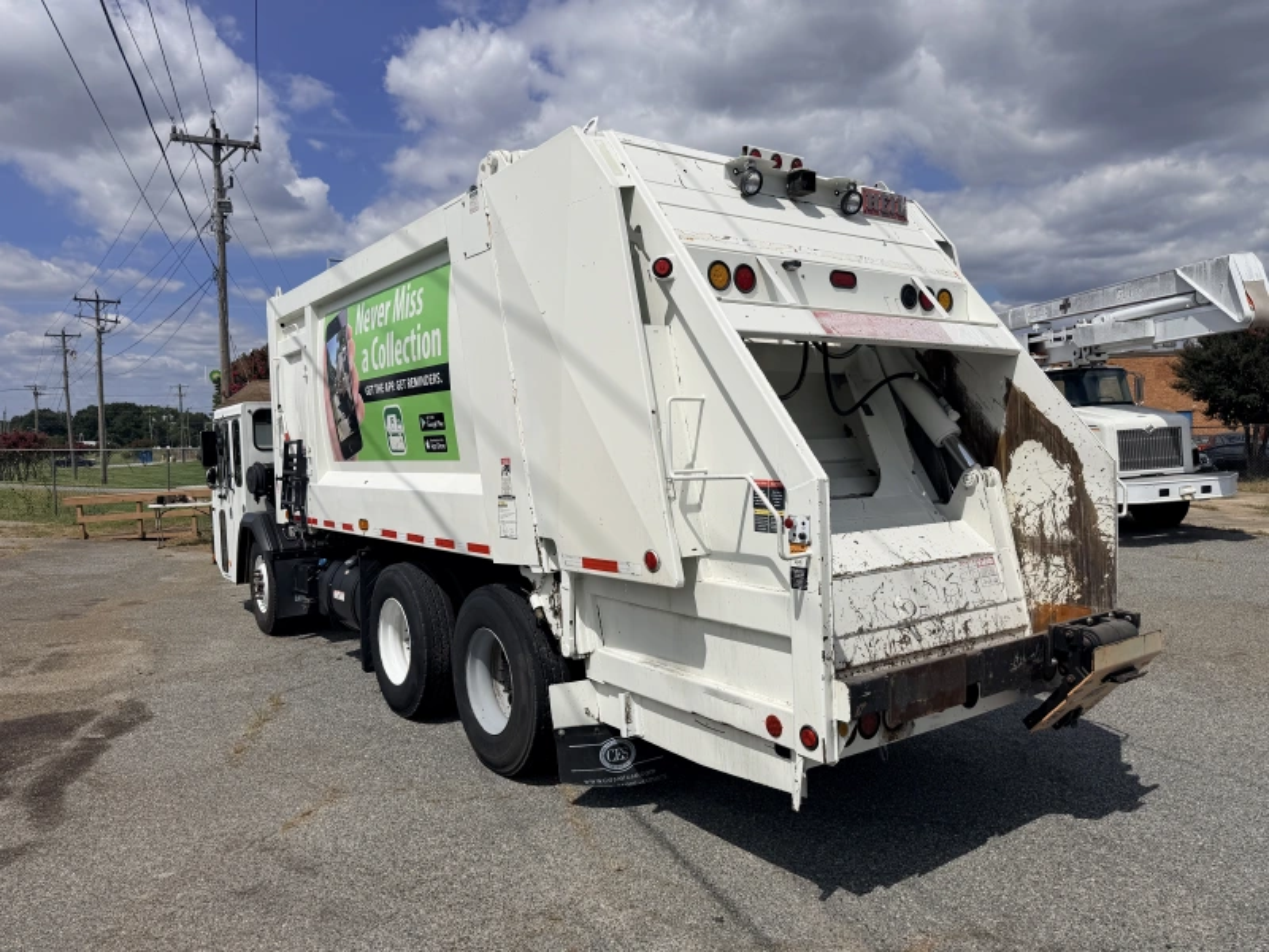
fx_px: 880
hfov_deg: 71.6
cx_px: 634
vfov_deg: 56.8
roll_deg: +2.2
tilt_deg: -2.7
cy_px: 476
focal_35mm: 24
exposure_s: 1/17544
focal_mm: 6.76
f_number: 1.78
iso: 80
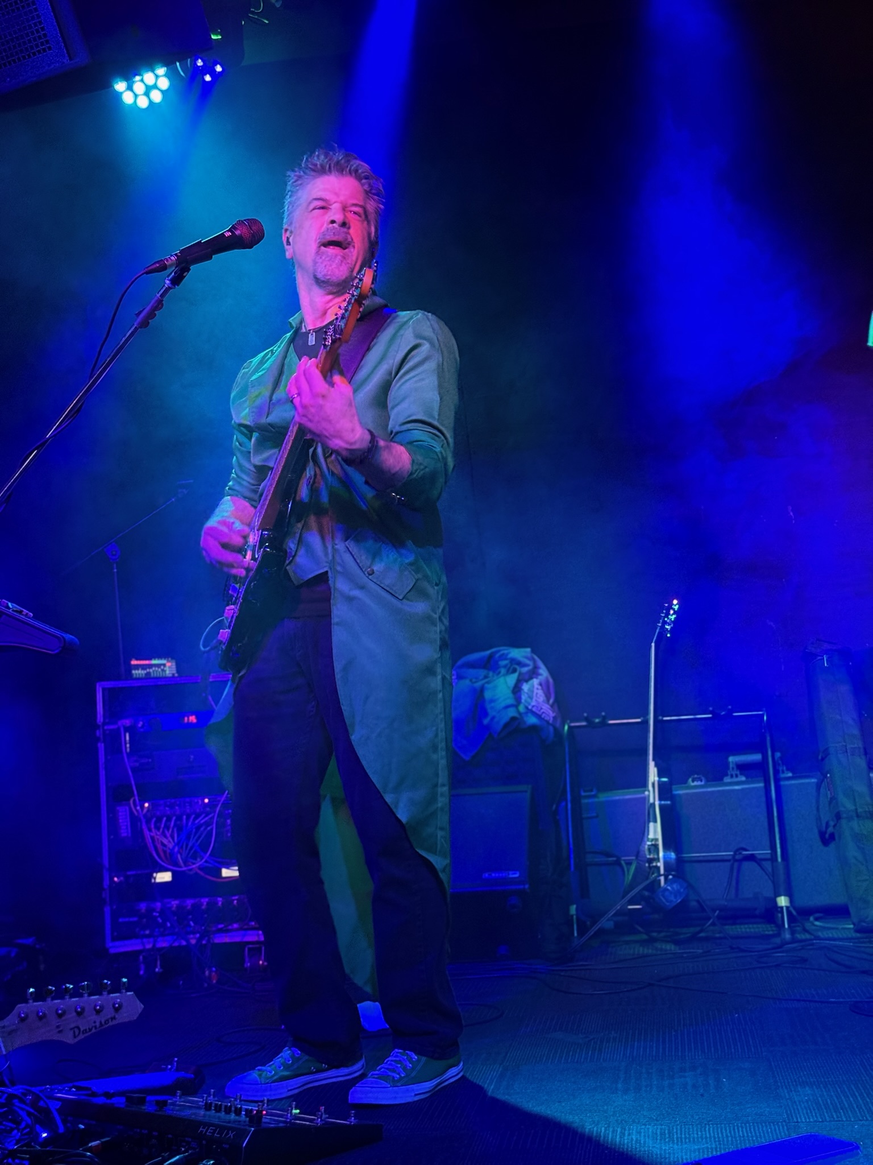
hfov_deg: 30.3
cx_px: 436
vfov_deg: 39.7
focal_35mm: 48
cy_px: 582
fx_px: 1614
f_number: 1.78
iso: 320
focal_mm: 6.76
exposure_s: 1/40
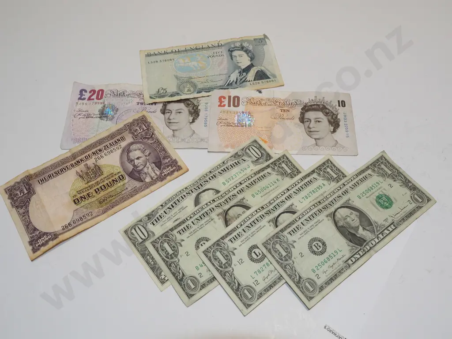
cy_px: 170
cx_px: 226
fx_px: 418
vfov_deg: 44.2
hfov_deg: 56.8
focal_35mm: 32
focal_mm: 16
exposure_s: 1/200
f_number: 5.6
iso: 640
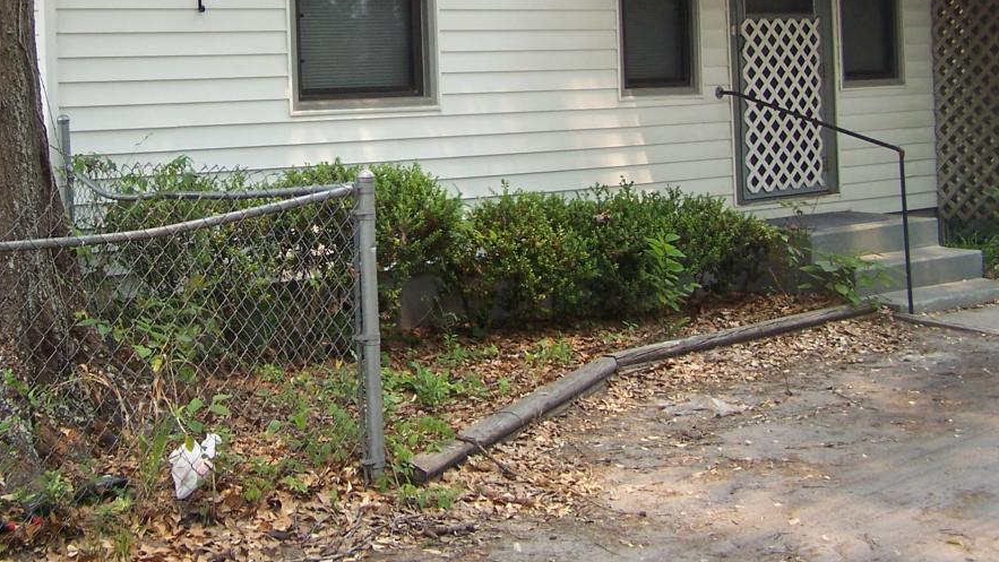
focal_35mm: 60
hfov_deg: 34.5
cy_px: 74
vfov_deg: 19.7
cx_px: 329
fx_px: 1590
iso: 80
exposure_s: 1/250
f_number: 2.8
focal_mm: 6.3
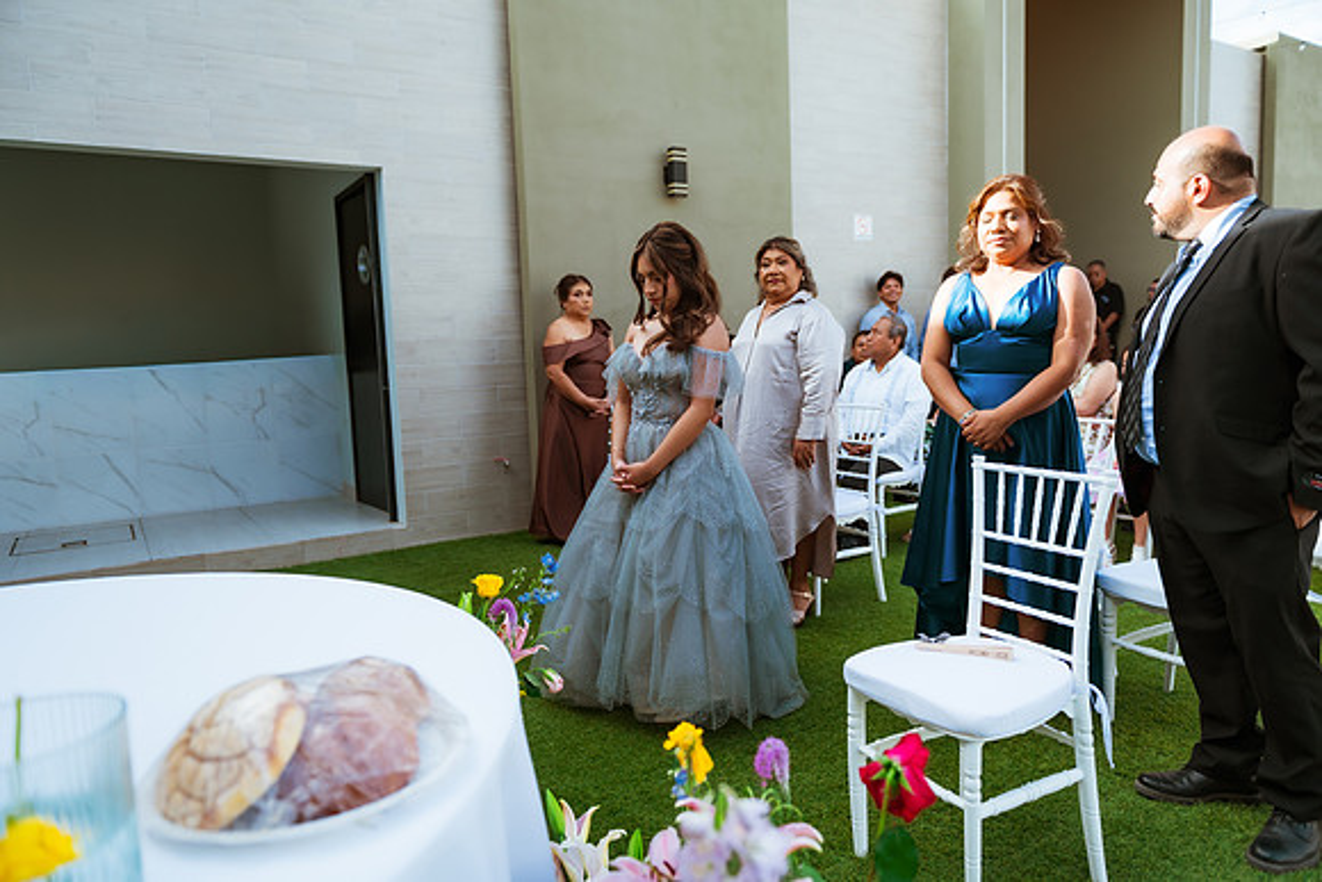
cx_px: 661
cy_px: 441
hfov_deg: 73.7
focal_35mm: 24
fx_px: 881
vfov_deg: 53.2
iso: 100
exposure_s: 1/800
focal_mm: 24
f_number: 2.8
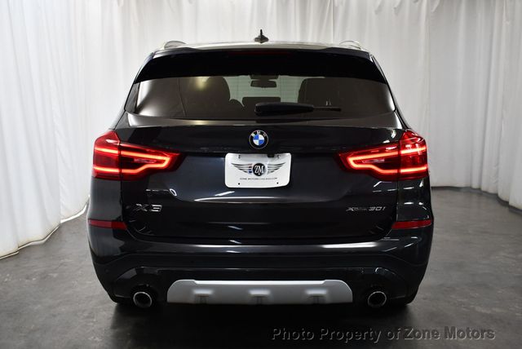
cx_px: 261
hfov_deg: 53.1
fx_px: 522
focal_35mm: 36
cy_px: 174
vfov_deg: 36.9
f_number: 3.5
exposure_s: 1/200
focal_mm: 18
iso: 800
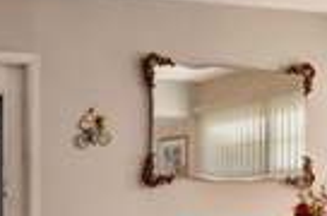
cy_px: 203
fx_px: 480
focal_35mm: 53
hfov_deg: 33.6
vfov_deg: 24.5
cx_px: -17
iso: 500
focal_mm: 10
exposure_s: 1/25
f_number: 8
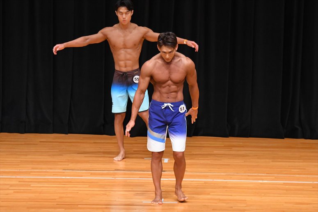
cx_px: 159
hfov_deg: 7.6
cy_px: 106
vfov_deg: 5.1
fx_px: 2384
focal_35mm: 270
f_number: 5.6
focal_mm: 180
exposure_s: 1/400
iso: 4000
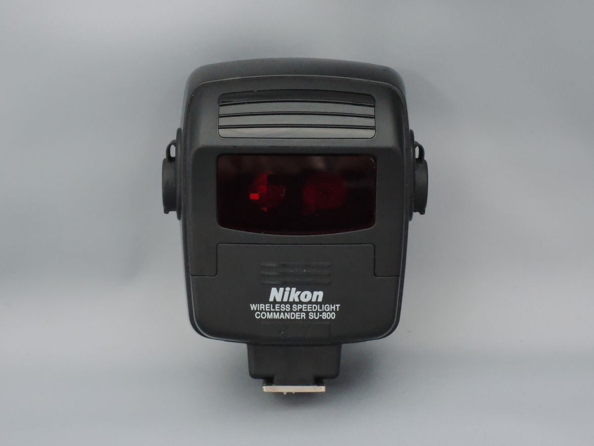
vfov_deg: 17.4
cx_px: 297
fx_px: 1459
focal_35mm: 85
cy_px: 223
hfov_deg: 23.0
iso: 1600
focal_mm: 18.2
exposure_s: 1/125
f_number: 5.6
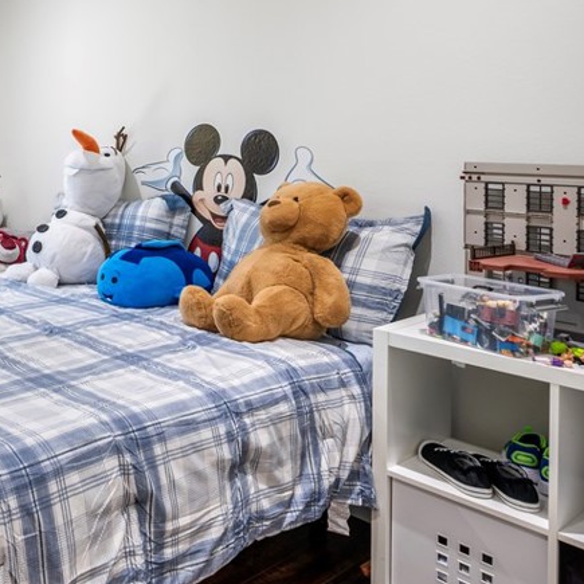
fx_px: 668
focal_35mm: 35
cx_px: -81
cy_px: 191
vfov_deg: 46.4
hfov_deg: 38.0
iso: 400
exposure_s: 1/15
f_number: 7.1
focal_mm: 17.5
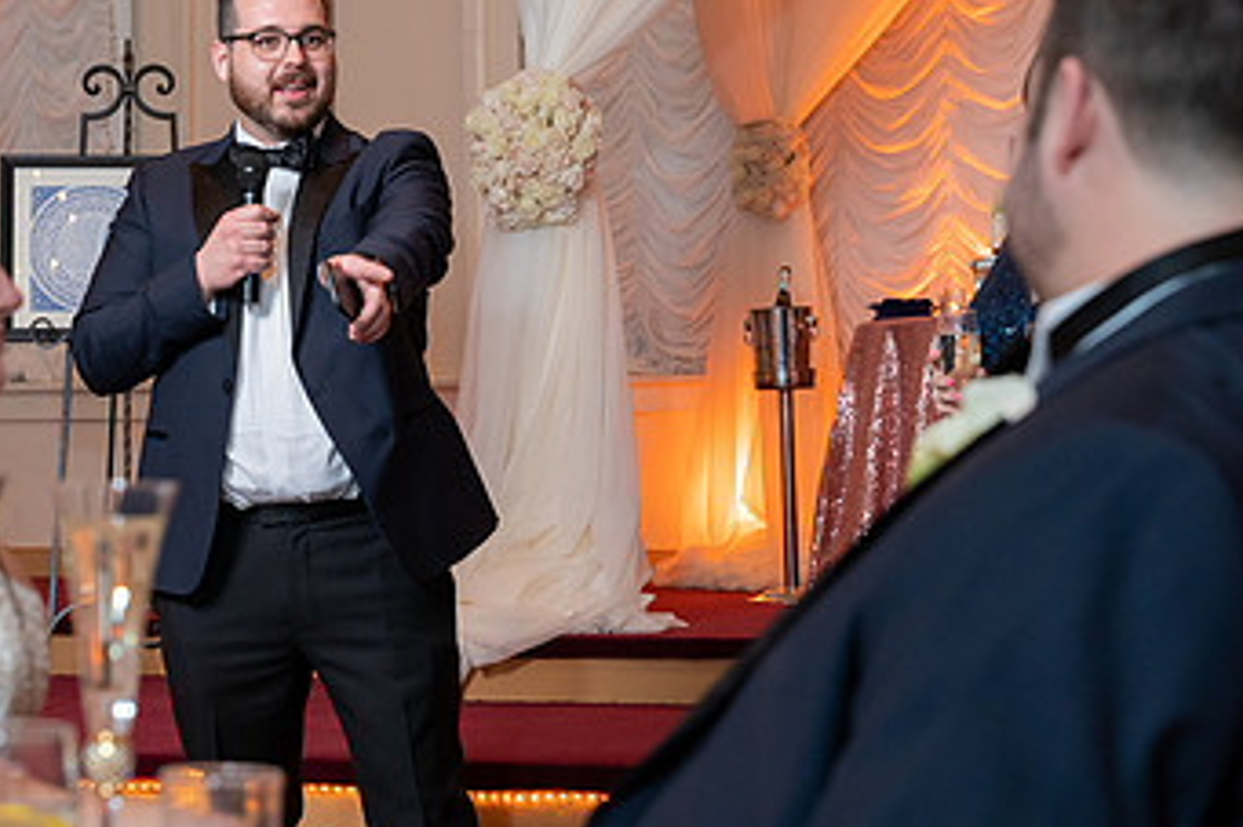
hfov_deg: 21.4
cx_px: 428
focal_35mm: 95
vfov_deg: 14.4
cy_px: 531
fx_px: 3278
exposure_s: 1/100
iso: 2000
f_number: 4
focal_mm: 53
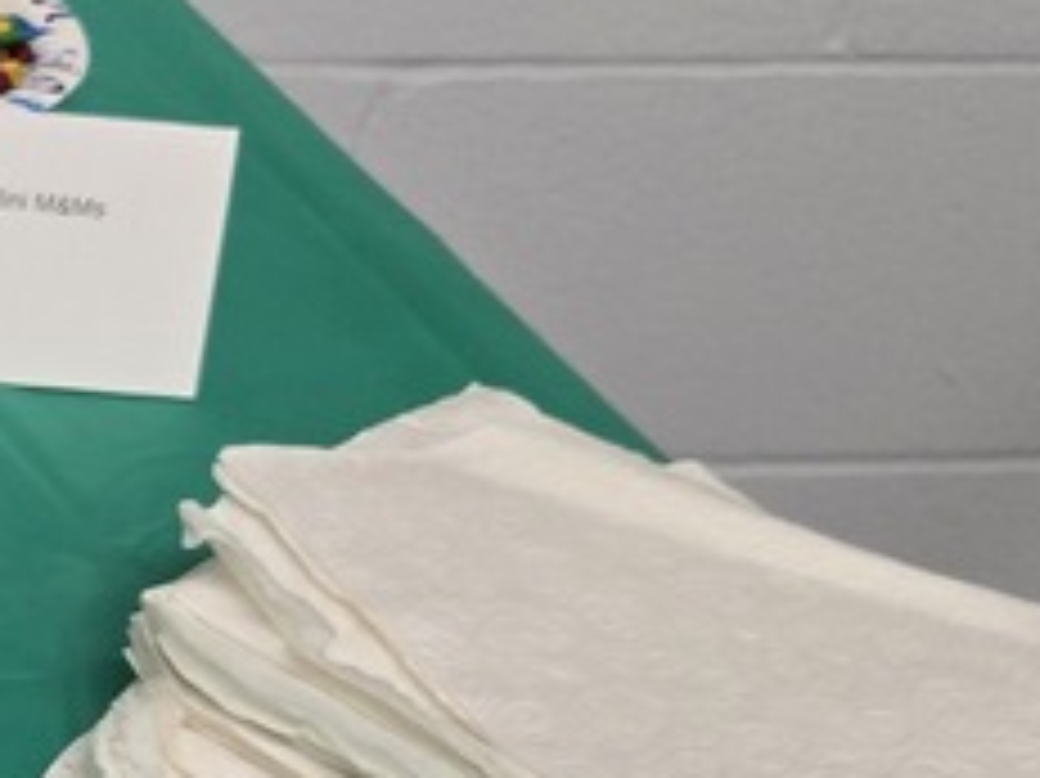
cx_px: -981
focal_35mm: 102
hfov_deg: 15.7
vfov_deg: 14.4
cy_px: 661
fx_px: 3063
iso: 400
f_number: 1.8
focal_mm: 5.4
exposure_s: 1/120
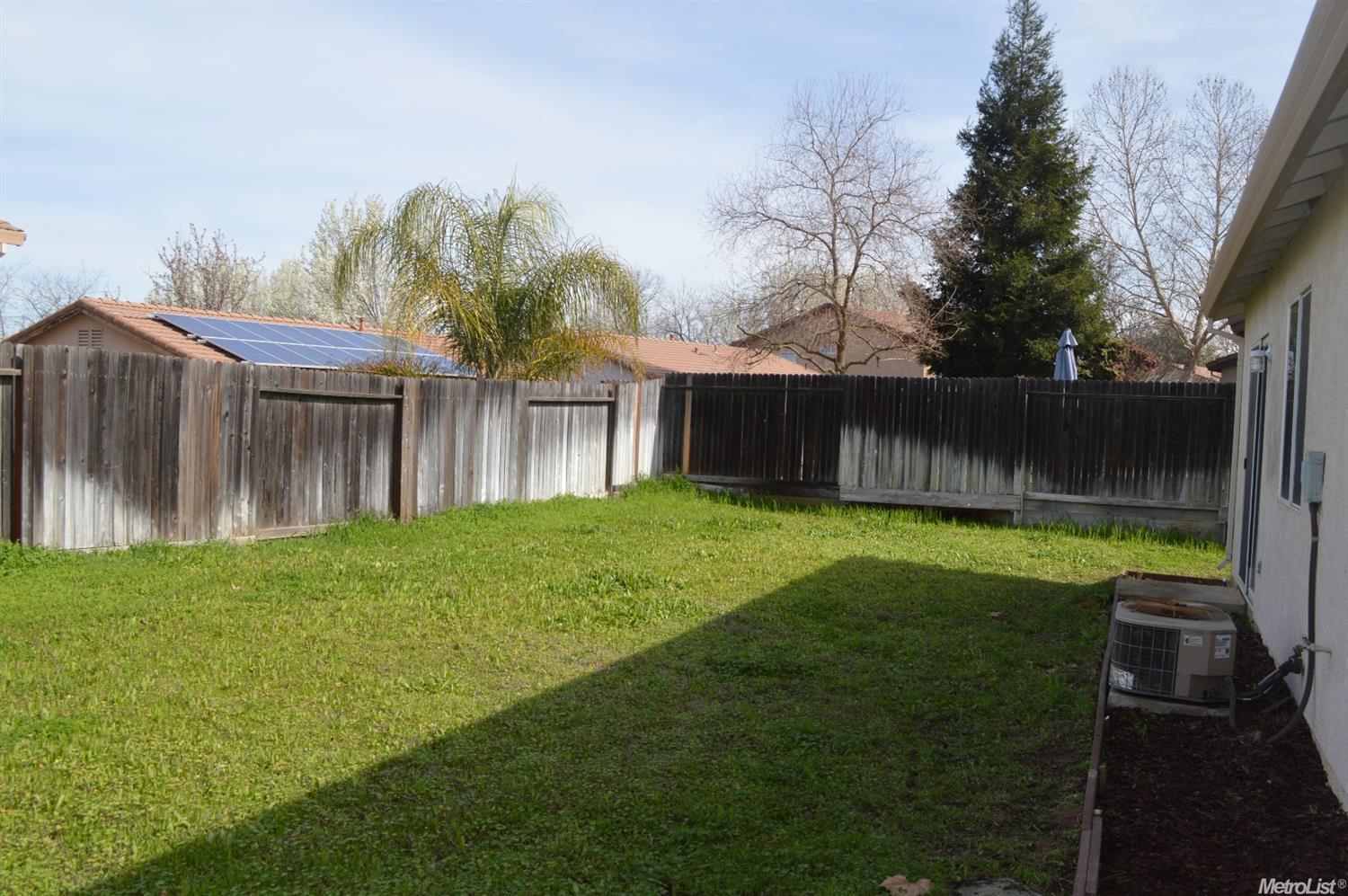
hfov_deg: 57.3
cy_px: 448
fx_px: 1234
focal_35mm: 33
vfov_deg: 39.9
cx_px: 674
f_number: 7.1
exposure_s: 1/200
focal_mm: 22
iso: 100
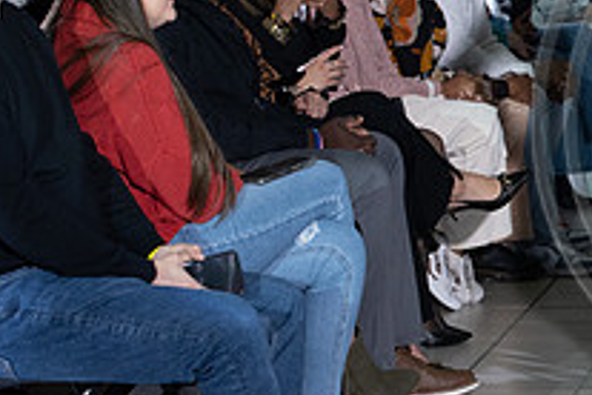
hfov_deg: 9.6
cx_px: 827
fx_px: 3453
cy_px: 119
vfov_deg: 6.5
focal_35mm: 210
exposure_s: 1/160
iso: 1250
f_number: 5
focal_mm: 75
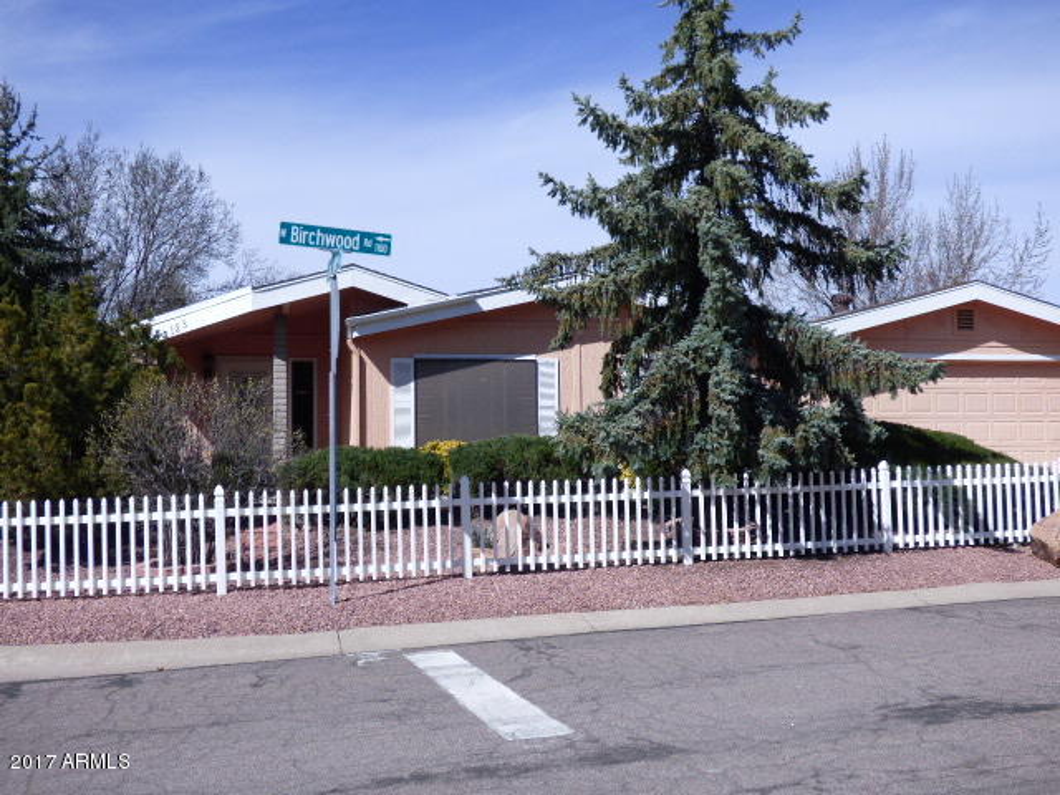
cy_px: 398
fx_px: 1133
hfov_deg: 50.1
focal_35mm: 37
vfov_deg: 38.7
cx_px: 530
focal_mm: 6.47
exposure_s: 1/1600
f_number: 3.5
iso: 100
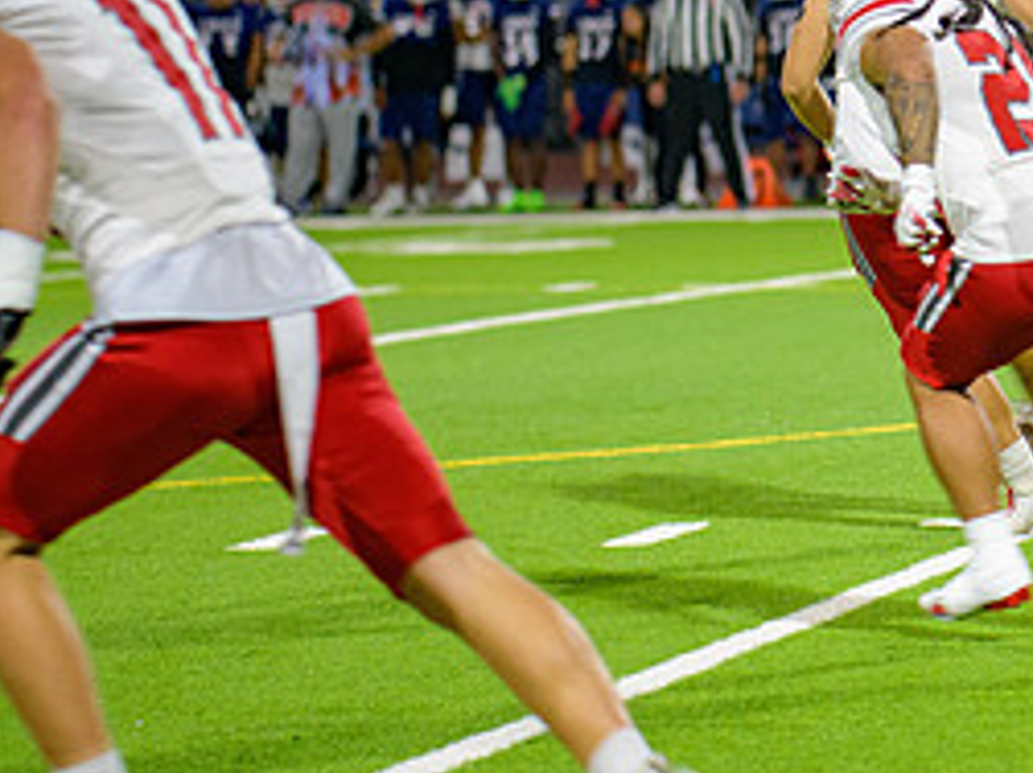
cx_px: 1185
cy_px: 154
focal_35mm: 267
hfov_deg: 7.4
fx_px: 7964
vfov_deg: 5.6
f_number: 2.8
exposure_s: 1/250
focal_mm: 120
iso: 2000
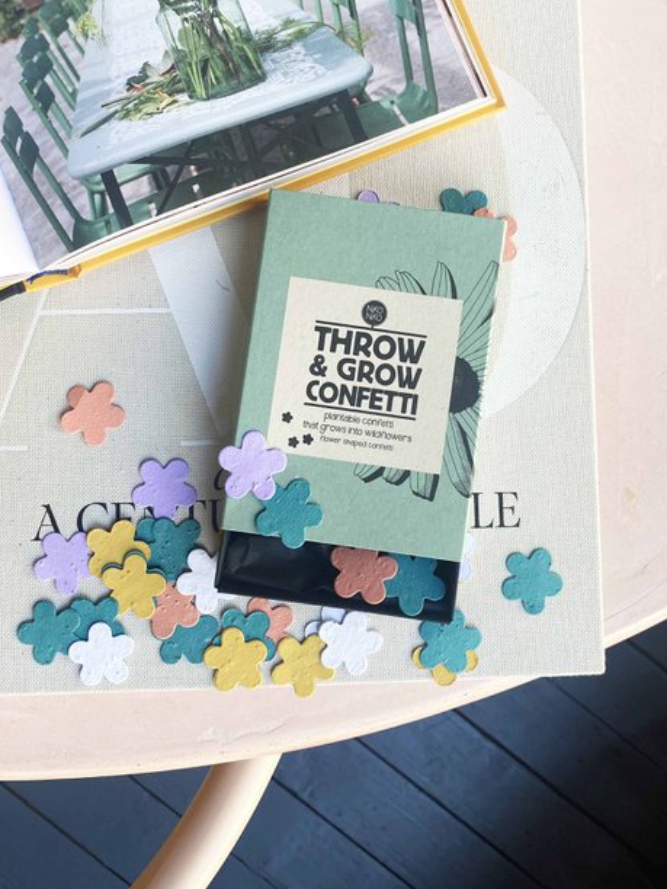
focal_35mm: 34
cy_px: 353
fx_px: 874
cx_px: 340
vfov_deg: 53.6
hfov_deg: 41.8
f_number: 1.8
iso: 40
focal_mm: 4.25
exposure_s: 1/100
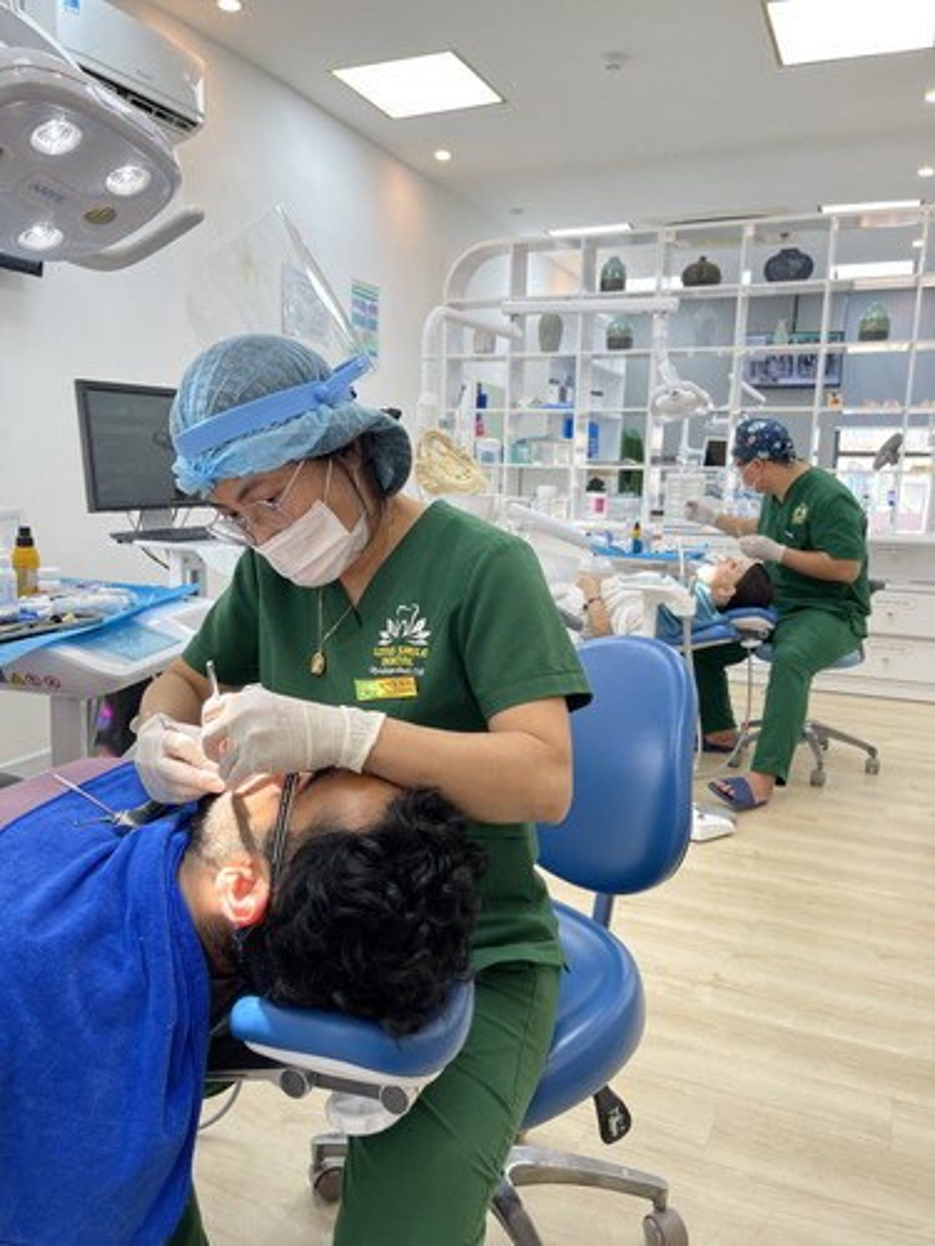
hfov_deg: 54.9
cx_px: 468
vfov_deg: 69.4
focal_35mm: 25
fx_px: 900
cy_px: 623
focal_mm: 5.1
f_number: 1.6
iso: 32
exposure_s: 1/100
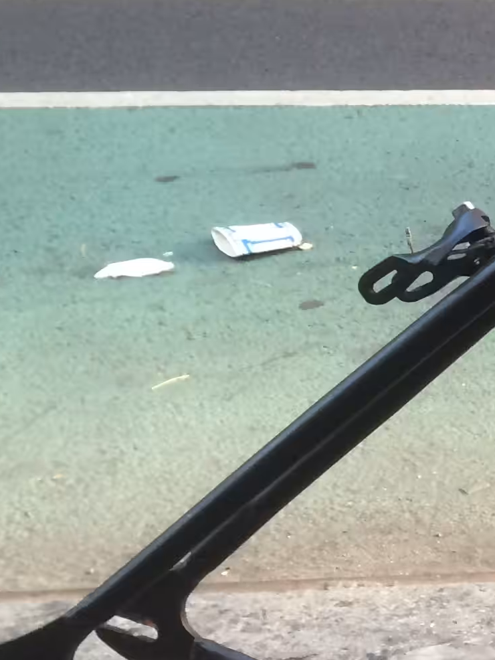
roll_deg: -1.1
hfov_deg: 13.1
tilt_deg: -25.3
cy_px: 507
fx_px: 1830
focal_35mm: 96
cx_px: 1029
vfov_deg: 20.3
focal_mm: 4.15
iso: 40
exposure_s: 1/40
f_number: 2.2
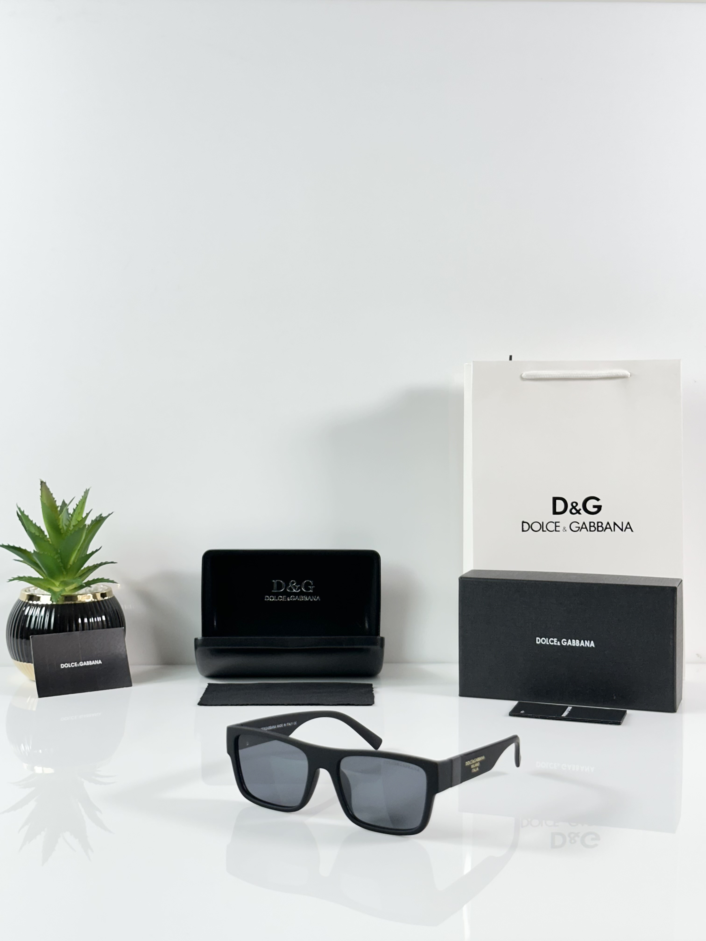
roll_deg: -1.0
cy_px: 470
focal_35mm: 48
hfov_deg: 30.3
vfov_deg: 39.7
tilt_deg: -3.6
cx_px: 353
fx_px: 1305
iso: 80
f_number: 1.78
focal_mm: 6.86
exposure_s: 1/100
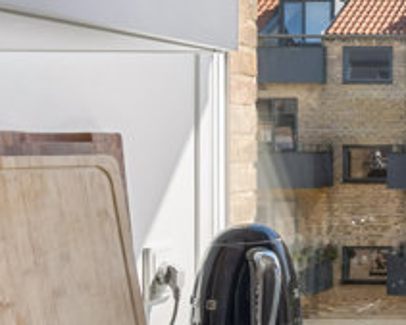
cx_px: 675
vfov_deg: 23.9
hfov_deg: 22.0
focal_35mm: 64
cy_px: 145
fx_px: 769
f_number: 10
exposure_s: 1/100
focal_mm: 18
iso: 160
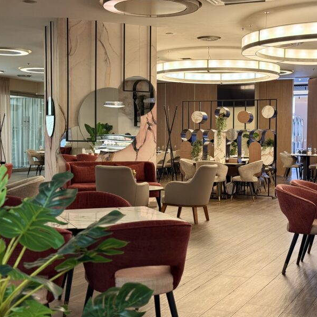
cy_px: 159
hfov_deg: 30.0
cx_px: 177
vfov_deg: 30.0
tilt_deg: -1.8
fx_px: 591
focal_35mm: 57
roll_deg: -0.4
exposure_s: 1/50
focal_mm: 6.76
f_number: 1.78
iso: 160
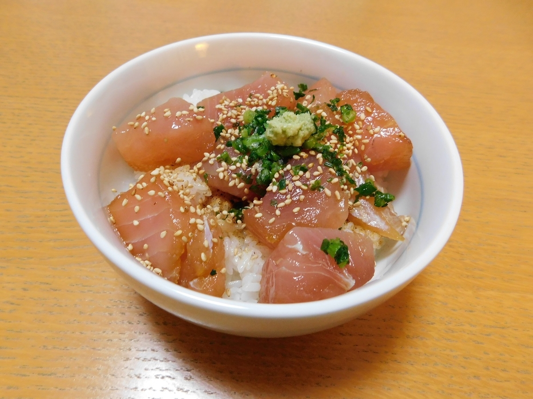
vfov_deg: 58.9
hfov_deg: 73.9
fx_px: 354
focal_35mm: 23
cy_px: 200
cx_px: 266
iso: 400
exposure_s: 1/30
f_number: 3
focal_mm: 4
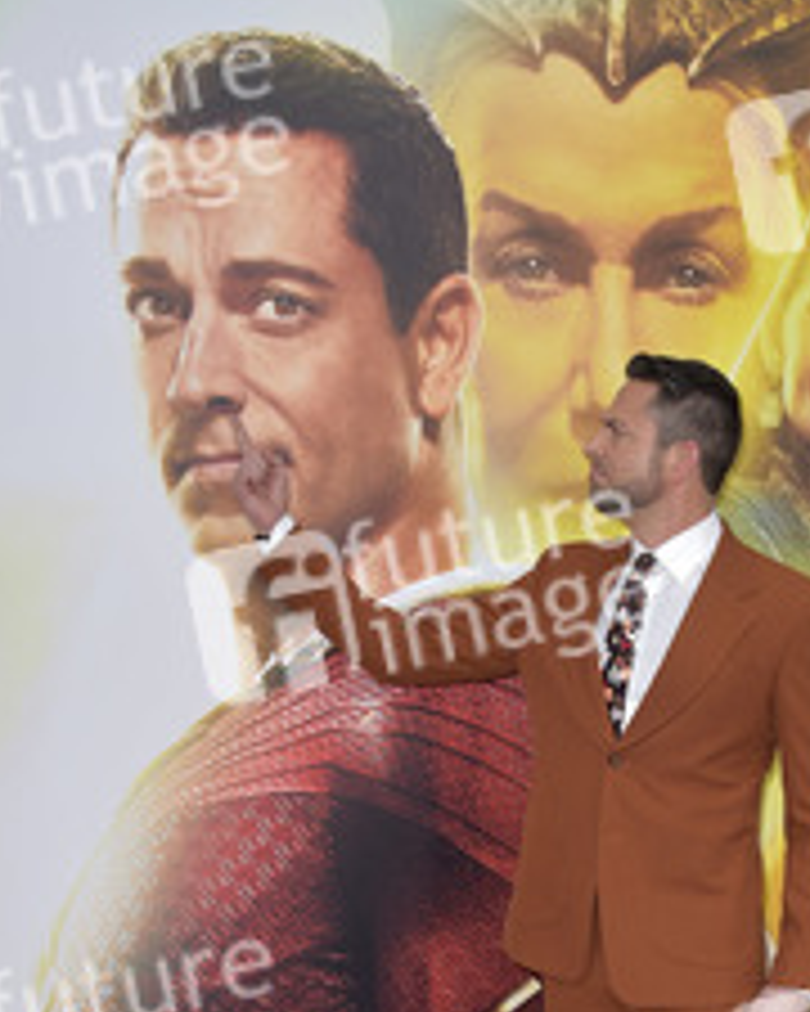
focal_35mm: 70
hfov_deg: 21.8
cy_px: 823
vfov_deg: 26.6
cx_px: 551
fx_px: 2098
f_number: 6.3
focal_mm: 42
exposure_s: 1/250
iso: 500
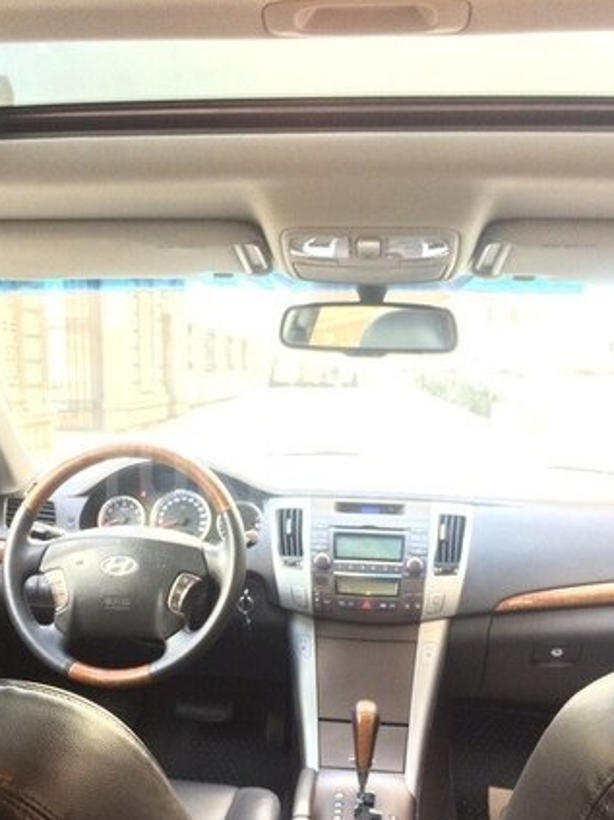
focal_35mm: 34
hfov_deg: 41.8
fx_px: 805
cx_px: 289
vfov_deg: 53.7
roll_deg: +1.7
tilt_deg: -7.7
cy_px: 475
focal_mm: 4.15
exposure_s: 1/33
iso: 200
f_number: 2.2
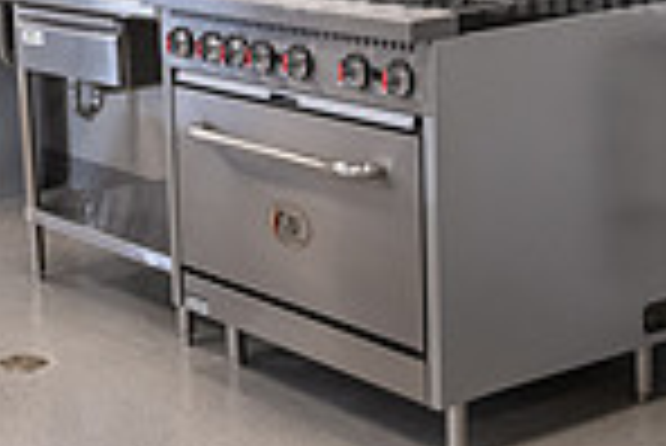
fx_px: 1741
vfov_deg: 14.5
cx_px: 72
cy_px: 88
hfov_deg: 21.2
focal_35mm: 94
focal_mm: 24
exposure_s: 1/160
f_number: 5
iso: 1250
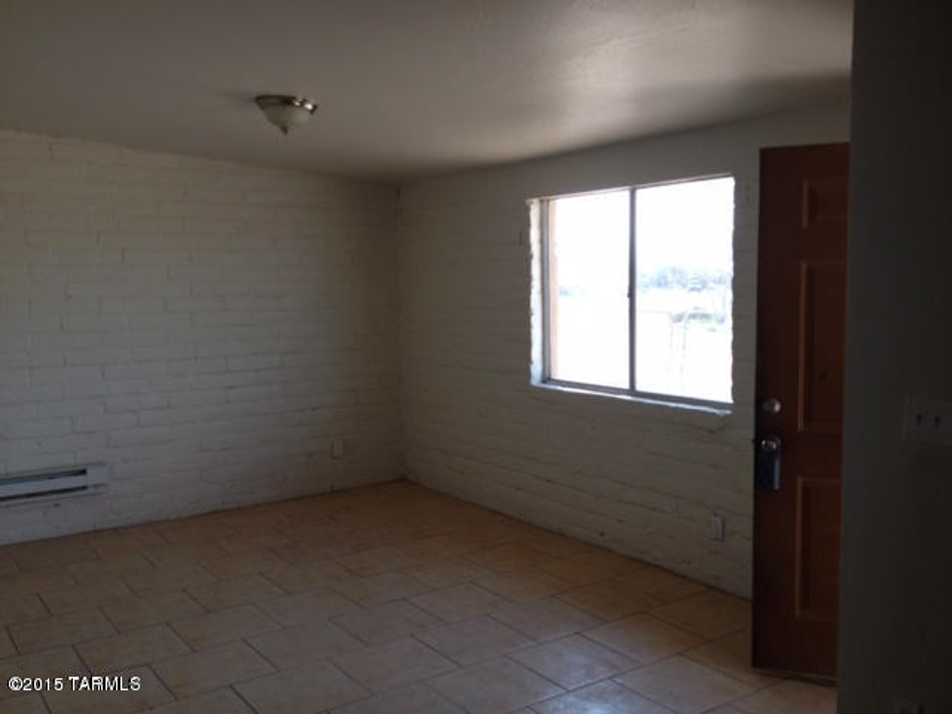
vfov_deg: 40.7
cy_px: 357
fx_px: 963
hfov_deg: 52.6
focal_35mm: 35
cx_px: 476
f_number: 2.4
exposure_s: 1/120
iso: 50
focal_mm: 4.28
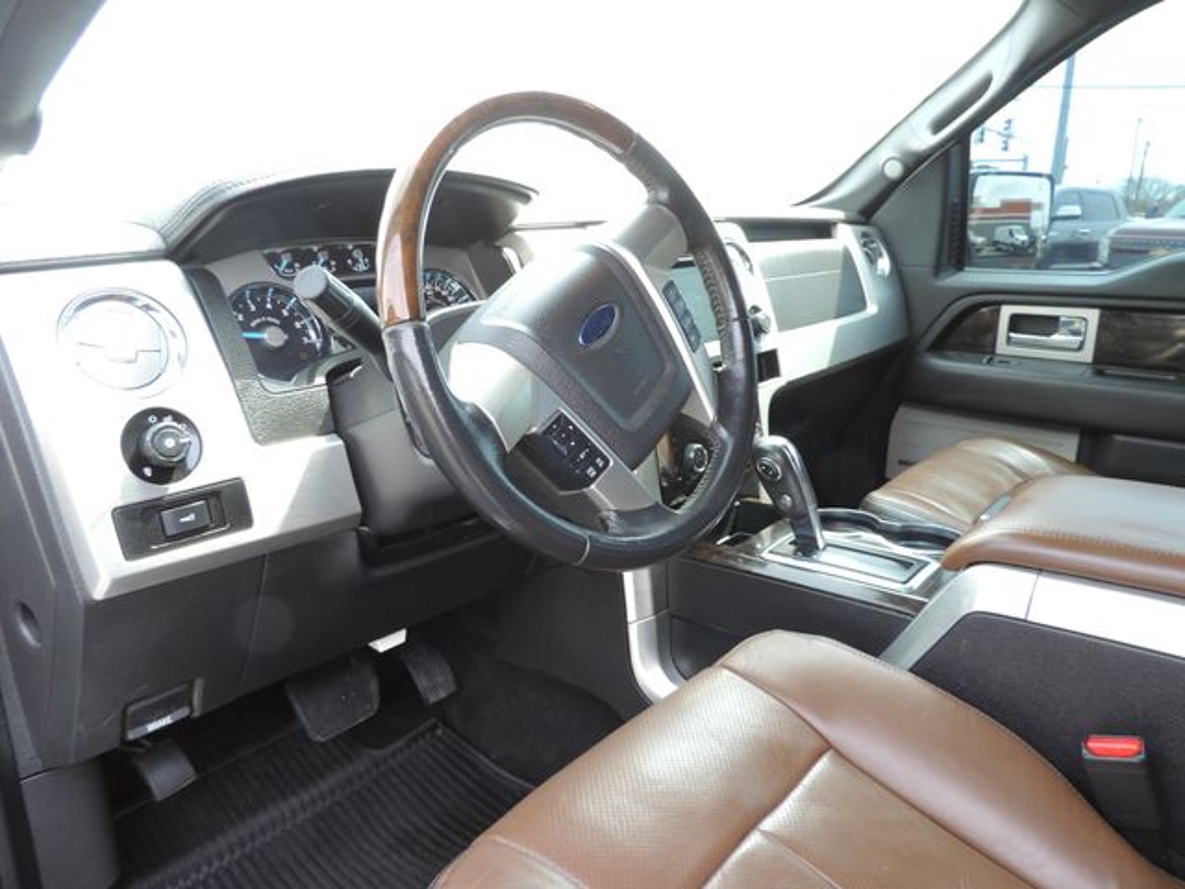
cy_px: 444
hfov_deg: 71.6
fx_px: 822
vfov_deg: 56.8
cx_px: 592
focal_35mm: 24
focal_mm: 4.3
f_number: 3
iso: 80
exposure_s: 1/50
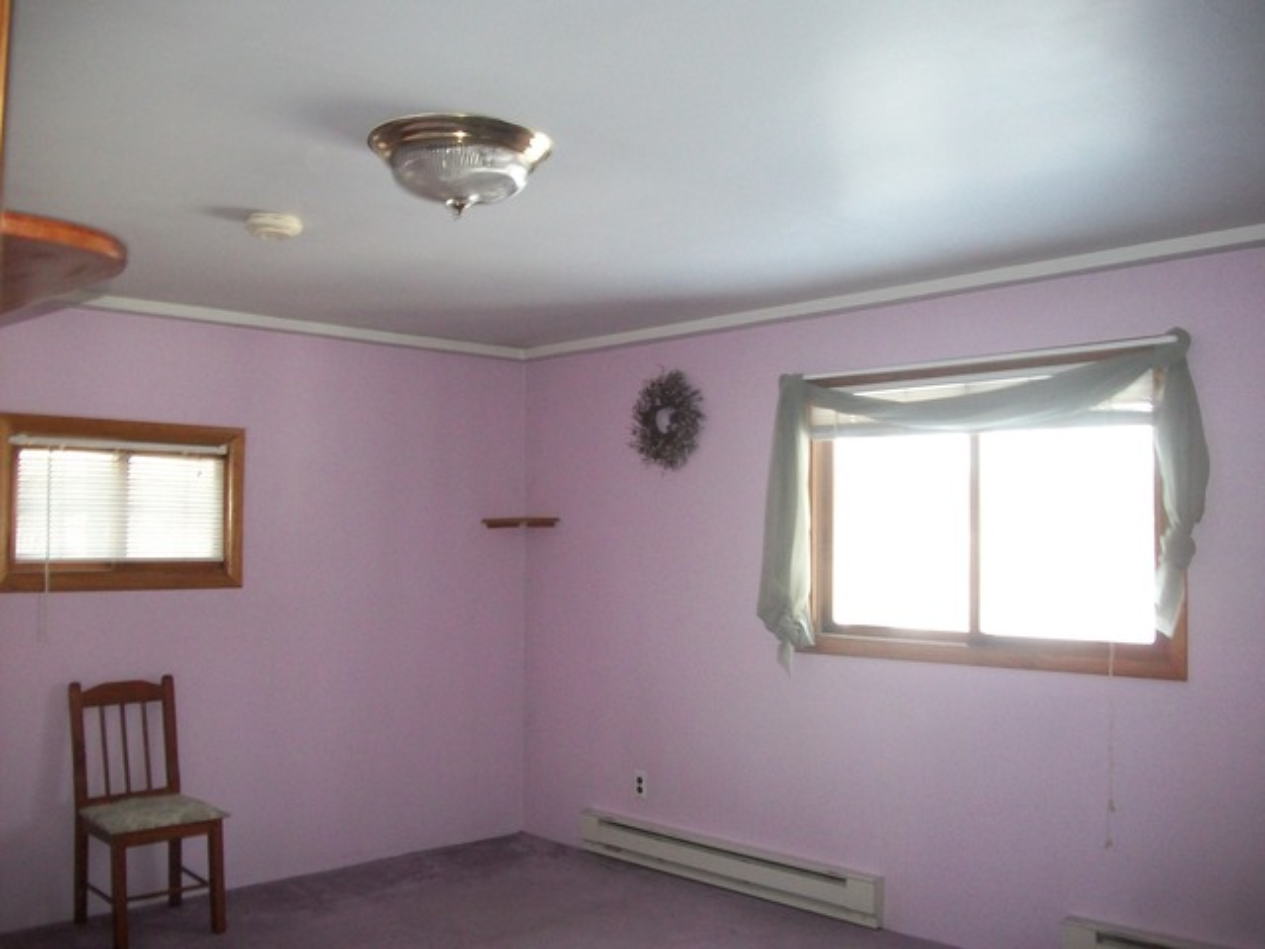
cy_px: 474
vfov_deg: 44.2
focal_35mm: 32
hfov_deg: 56.8
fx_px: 1169
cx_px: 632
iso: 240
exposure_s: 1/80
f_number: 2.9
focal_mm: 5.7
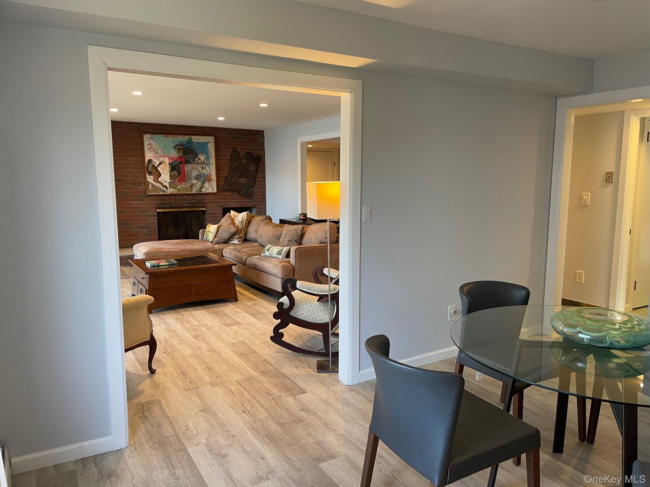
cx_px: 325
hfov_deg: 67.3
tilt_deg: -7.2
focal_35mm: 26
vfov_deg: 53.1
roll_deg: +0.6
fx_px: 488
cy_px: 244
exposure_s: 1/60
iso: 125
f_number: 1.6
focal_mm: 4.2
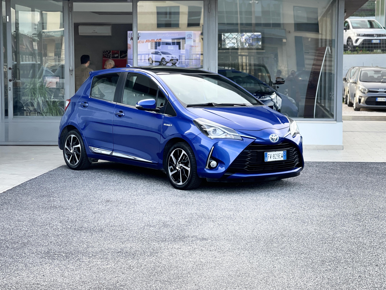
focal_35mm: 64
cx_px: 193
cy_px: 145
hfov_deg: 30.3
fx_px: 714
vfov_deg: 22.9
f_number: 2.2
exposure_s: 1/121
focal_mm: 7.5
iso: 40
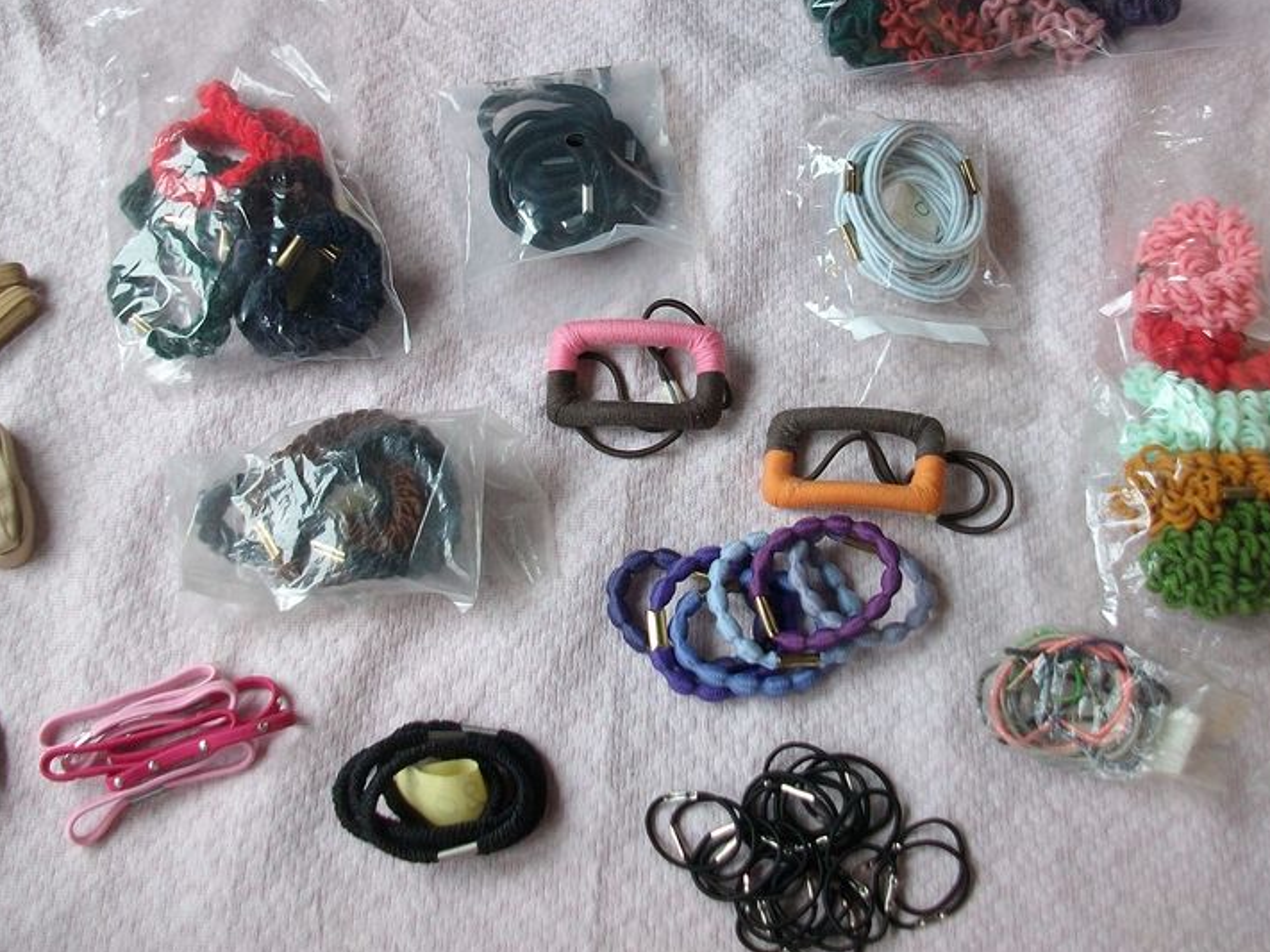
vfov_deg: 32.0
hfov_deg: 42.1
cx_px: 675
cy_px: 345
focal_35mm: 45
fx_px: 1651
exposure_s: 1/40
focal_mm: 5.7
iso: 135
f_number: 2.9
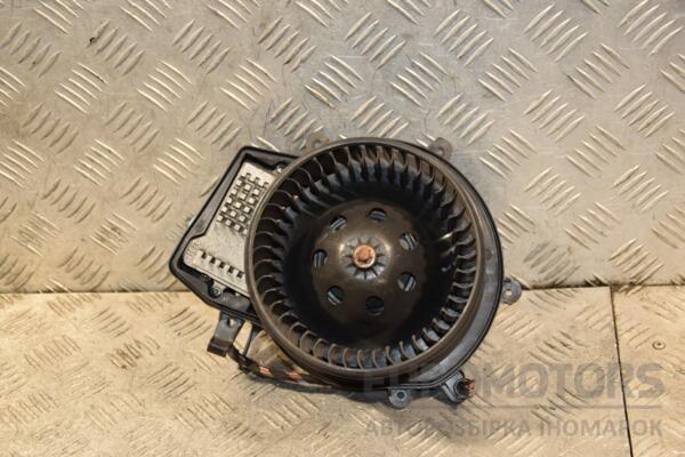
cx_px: 342
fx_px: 1370
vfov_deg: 18.9
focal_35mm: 72
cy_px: 228
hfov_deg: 28.1
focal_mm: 48
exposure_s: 1/125
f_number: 4.8
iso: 800
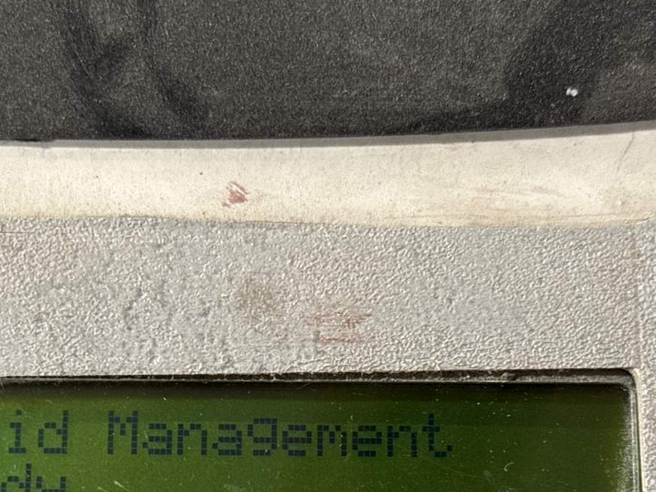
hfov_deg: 22.2
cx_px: 252
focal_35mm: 88
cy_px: 421
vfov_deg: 16.6
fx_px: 1668
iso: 200
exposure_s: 1/33
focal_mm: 6.76
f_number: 1.78
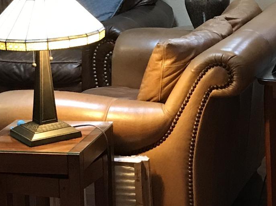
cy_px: -11
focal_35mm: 122
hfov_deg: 16.0
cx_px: 230
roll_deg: +1.2
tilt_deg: -7.6
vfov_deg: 12.0
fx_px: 972
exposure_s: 1/15
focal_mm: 3.99
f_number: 1.8
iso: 64
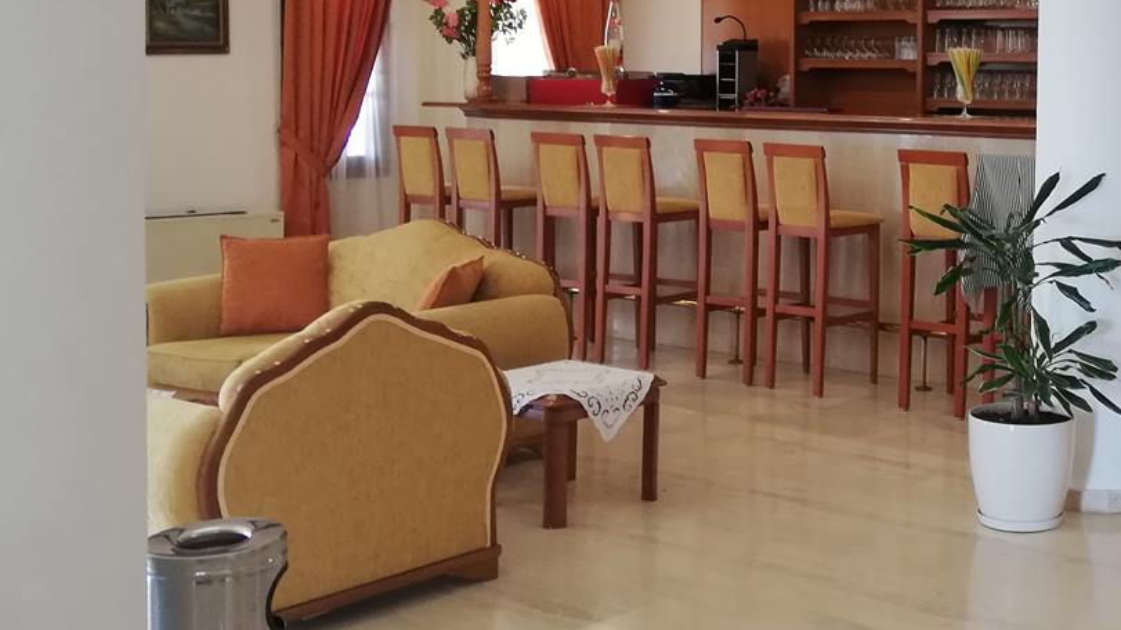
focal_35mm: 58
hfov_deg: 34.4
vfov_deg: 20.5
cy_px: 135
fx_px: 1724
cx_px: 962
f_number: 2.2
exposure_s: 1/33.3
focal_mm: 3.81
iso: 200
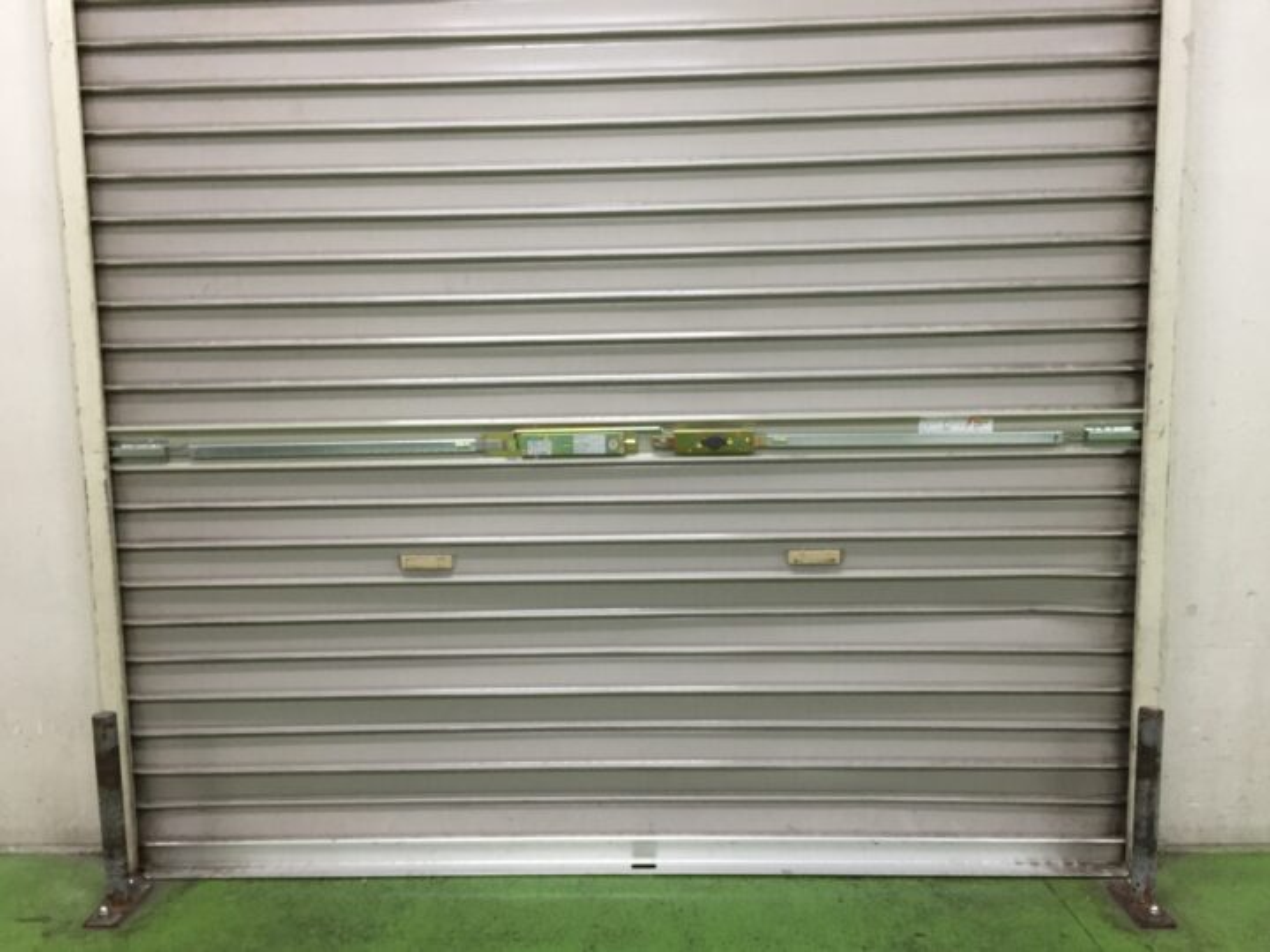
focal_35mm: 29
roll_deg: +0.7
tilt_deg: -8.1
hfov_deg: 61.7
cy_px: 476
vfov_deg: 48.2
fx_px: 1064
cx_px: 635
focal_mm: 4.15
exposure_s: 1/30
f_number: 2.2
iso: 125
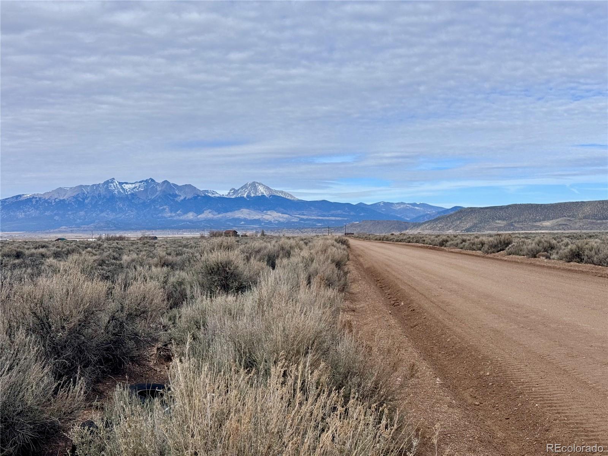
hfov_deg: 39.7
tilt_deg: +0.1
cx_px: 304
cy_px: 228
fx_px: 843
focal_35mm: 48
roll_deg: +0.3
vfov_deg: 30.3
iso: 64
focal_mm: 6.76
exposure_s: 1/4975
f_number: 1.78
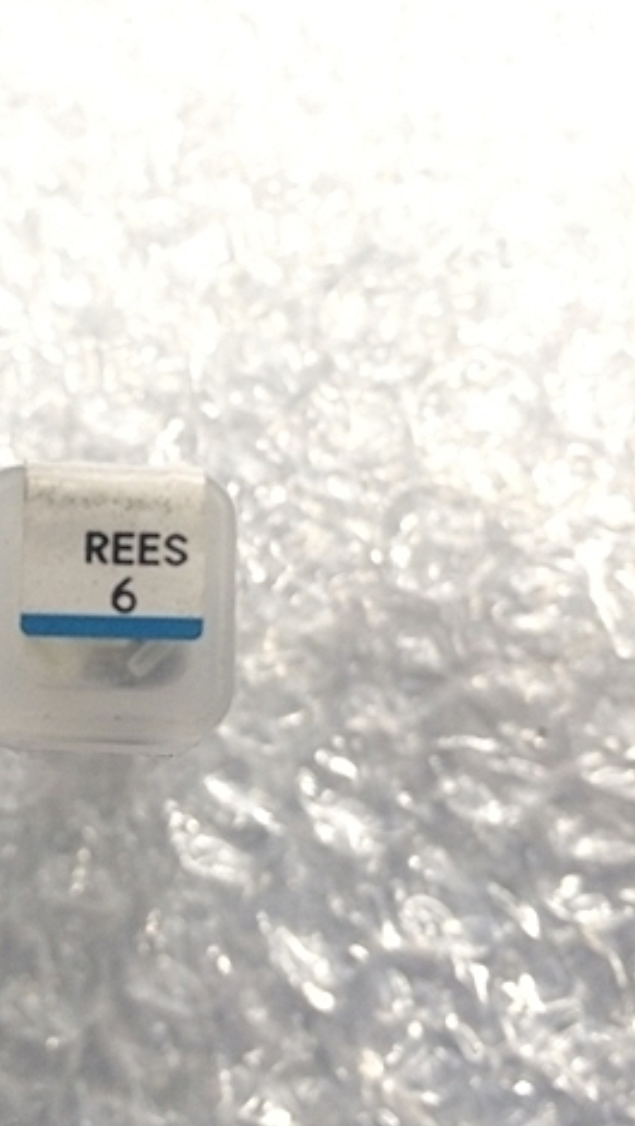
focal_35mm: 43
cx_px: 151
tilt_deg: -79.6
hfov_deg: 27.3
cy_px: 565
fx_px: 1285
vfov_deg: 47.3
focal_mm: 4.15
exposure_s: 1/30
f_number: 2.2
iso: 125
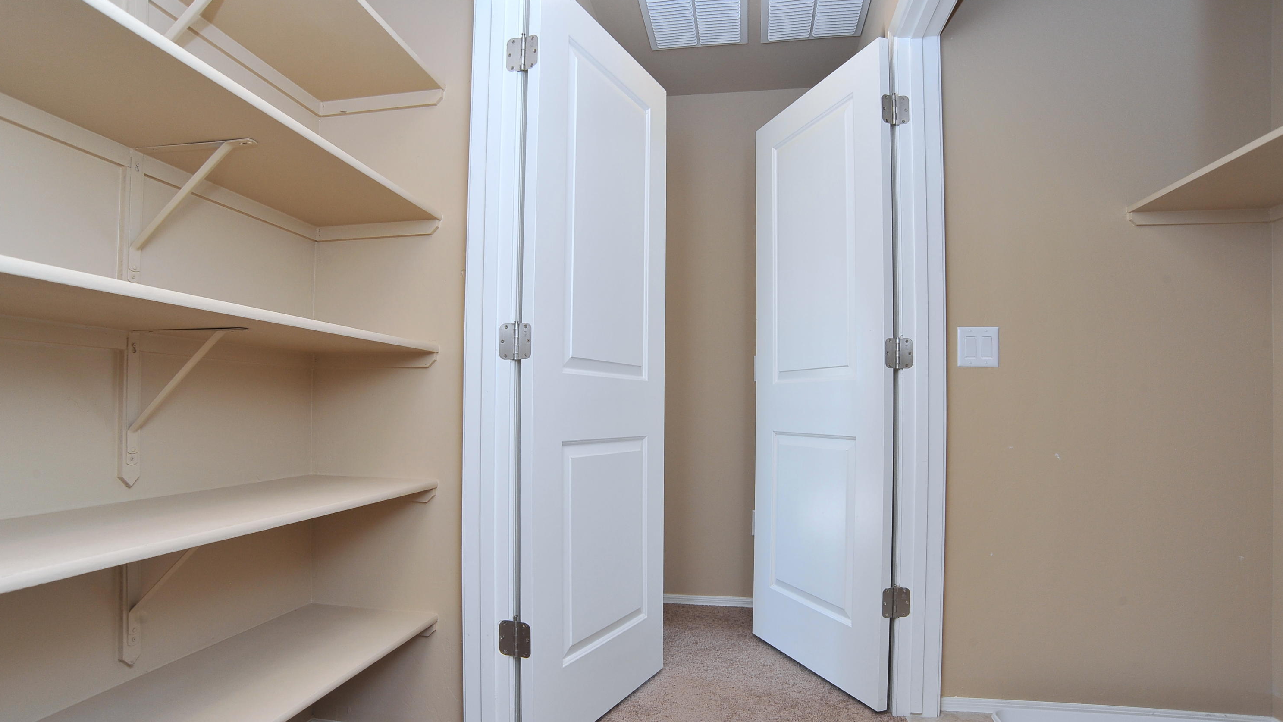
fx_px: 646
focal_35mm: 19
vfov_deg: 58.3
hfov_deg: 89.6
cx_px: 637
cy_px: 386
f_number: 9
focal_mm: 18
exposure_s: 1/50
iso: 640
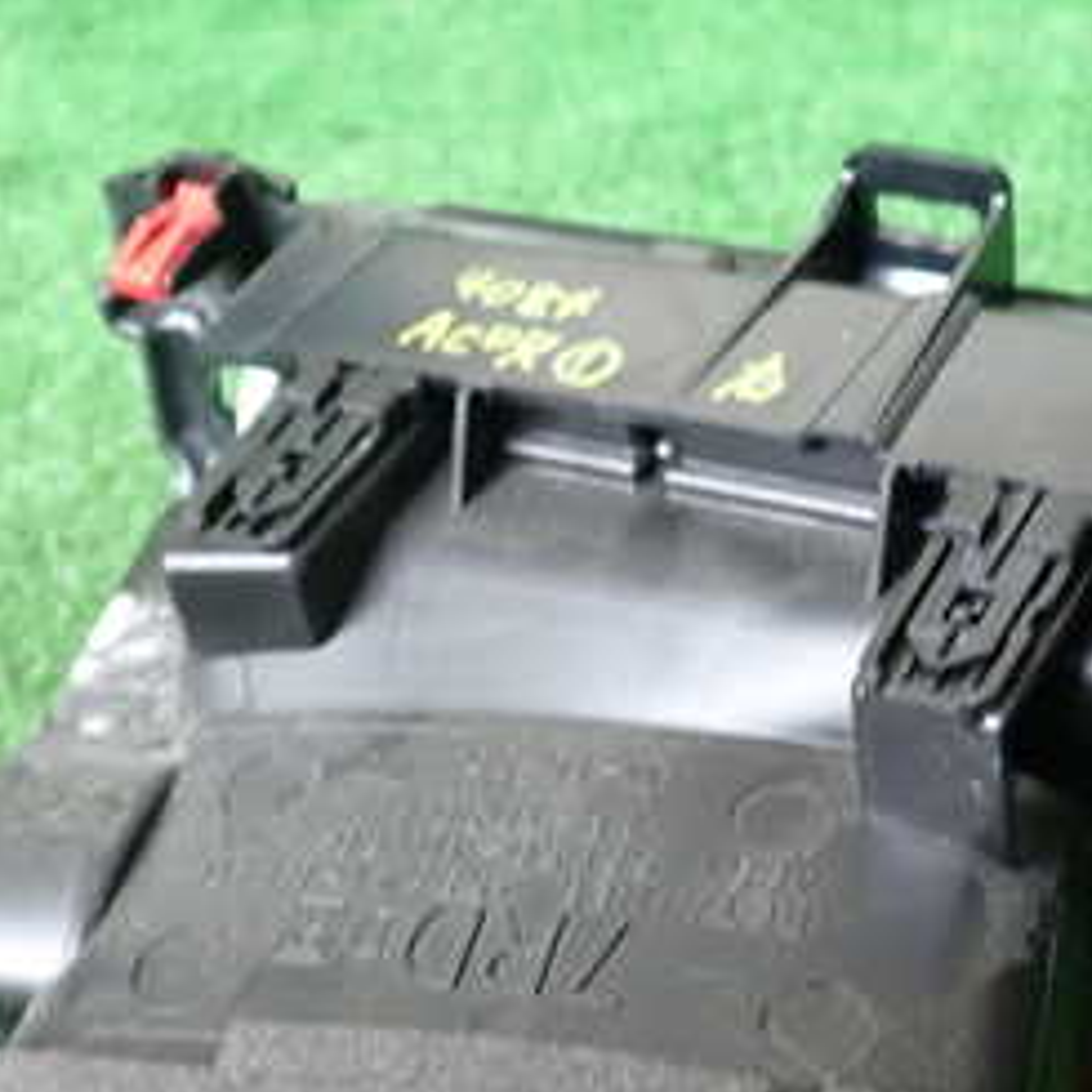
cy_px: 713
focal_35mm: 65
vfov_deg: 26.4
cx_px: 682
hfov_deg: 26.4
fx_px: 2320
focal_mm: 5.4
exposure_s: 1/30
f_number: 2.3
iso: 200
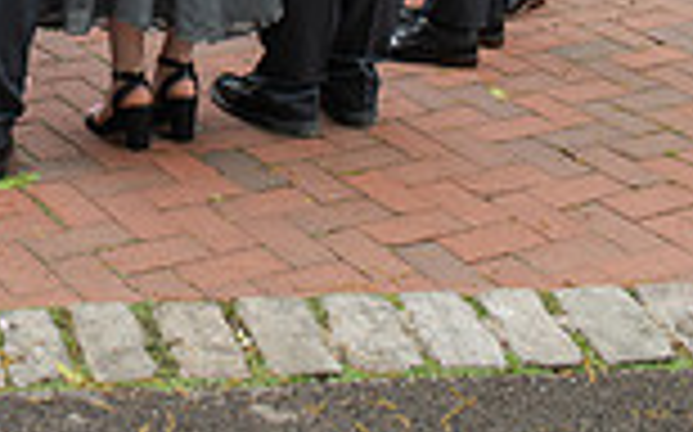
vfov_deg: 11.3
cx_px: 34
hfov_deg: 19.6
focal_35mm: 104
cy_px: -441
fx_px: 1963
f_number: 3.5
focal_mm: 35
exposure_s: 1/250
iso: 110
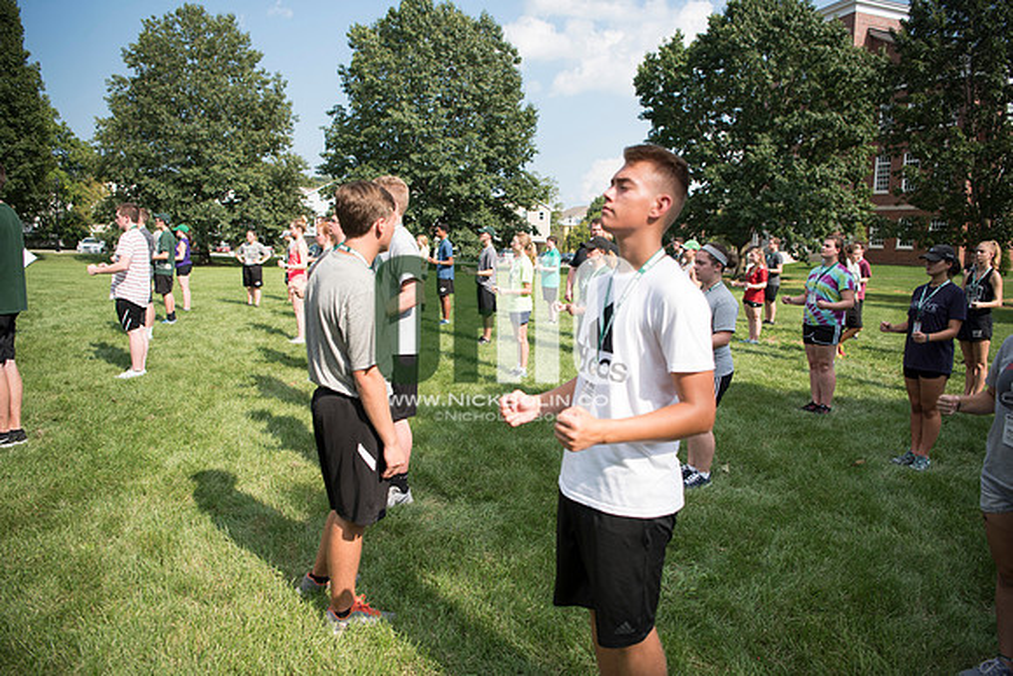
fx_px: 675
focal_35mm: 24
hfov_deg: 73.7
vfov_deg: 53.2
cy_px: 338
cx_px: 506
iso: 200
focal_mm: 24
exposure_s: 1/2000
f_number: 2.8
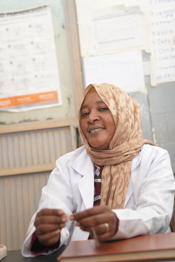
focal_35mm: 56
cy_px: 131
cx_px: 88
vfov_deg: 35.6
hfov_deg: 24.2
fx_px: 408
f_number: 2.8
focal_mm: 56
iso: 800
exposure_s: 1/125
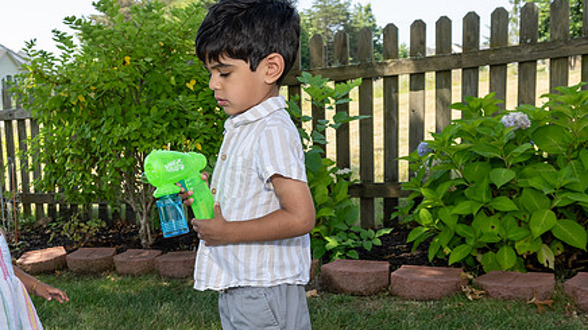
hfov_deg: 44.0
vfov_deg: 25.8
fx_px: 717
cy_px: 214
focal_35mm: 46
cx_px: 198
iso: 280
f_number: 5.6
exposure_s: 1/250
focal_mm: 22
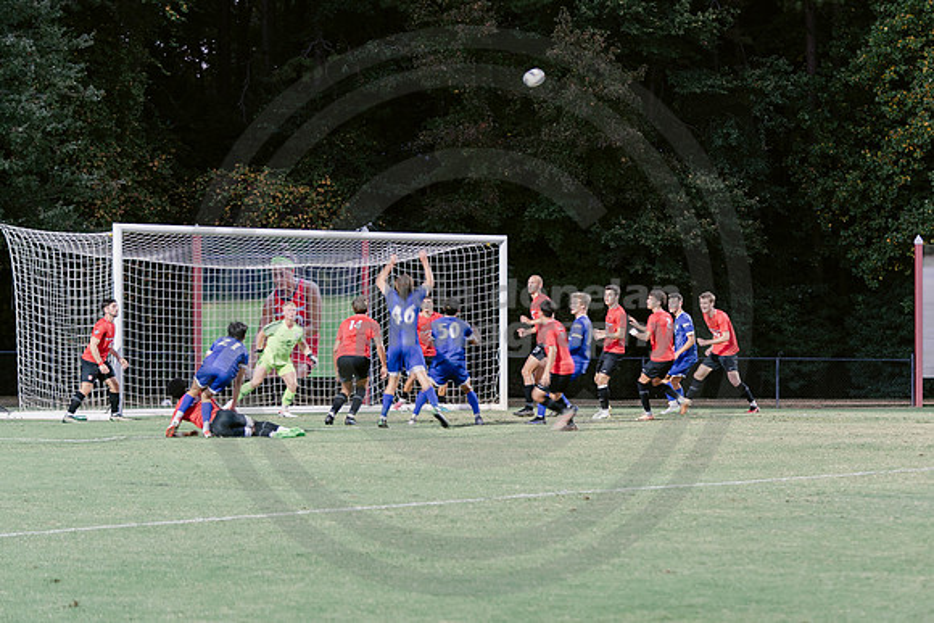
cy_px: 407
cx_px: 670
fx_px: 3351
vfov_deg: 10.6
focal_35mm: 129
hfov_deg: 15.8
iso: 640
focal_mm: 90
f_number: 2.8
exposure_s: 1/80
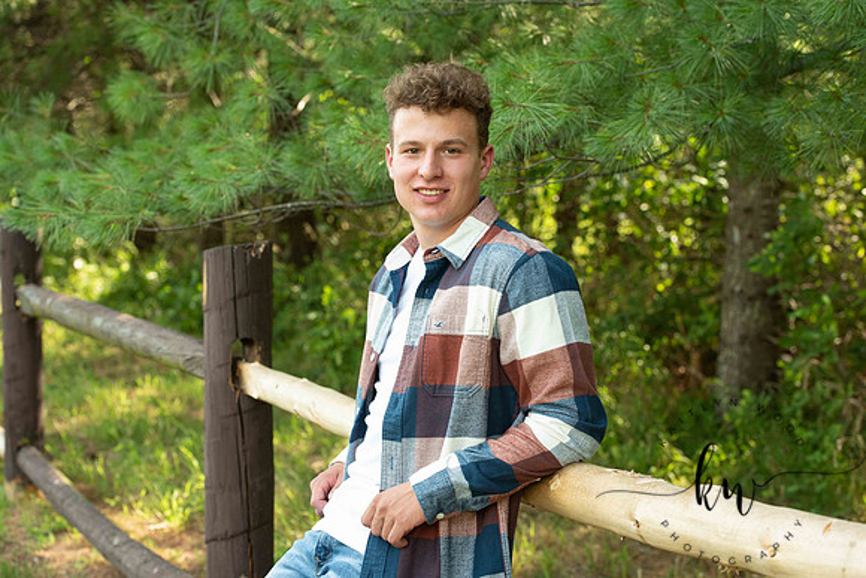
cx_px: 433
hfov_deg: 28.8
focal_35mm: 70
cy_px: 289
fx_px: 1684
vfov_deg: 19.5
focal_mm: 70
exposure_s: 1/200
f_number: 5
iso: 400
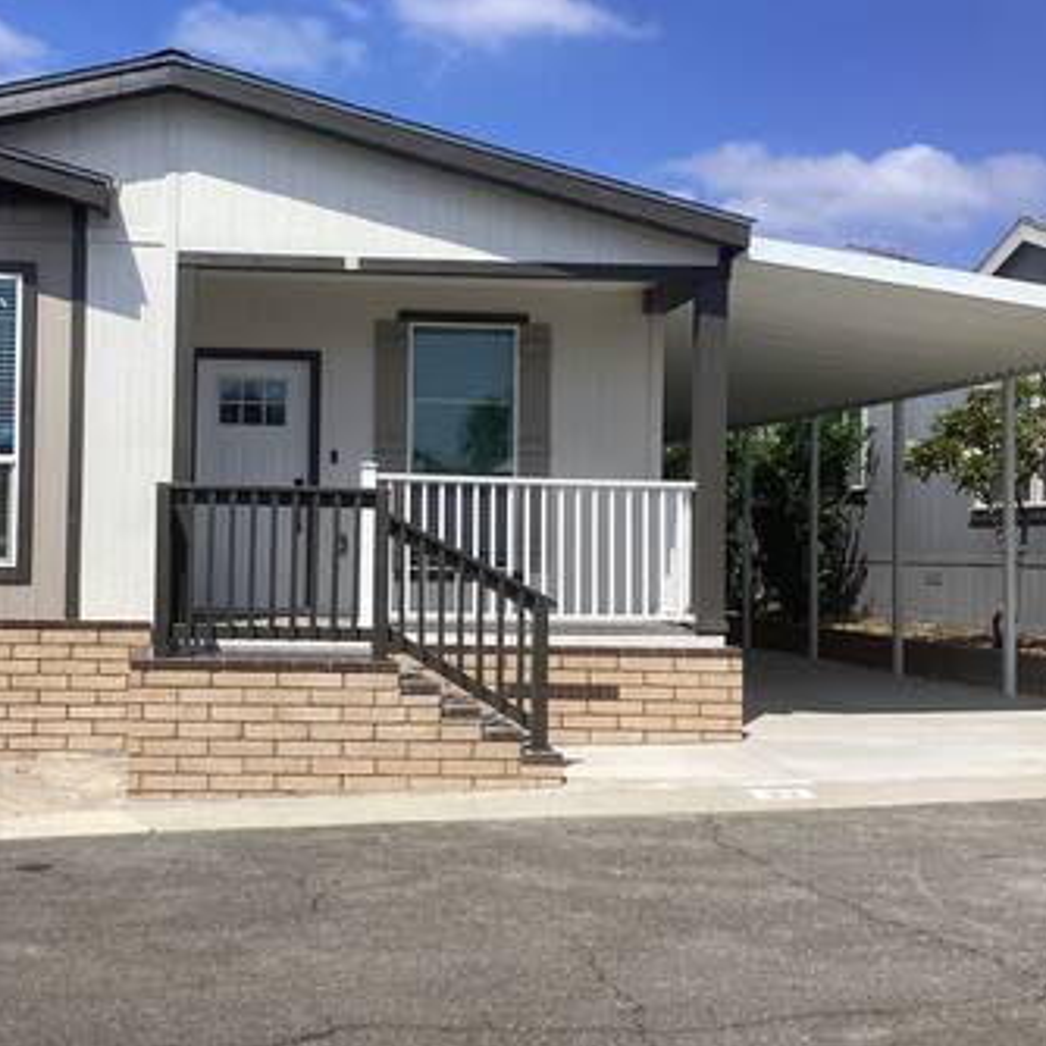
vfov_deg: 40.0
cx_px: 316
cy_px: 498
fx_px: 1436
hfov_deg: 39.4
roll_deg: -0.8
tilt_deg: +0.0
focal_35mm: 42
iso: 25
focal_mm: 3.3
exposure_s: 1/2092
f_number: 2.4
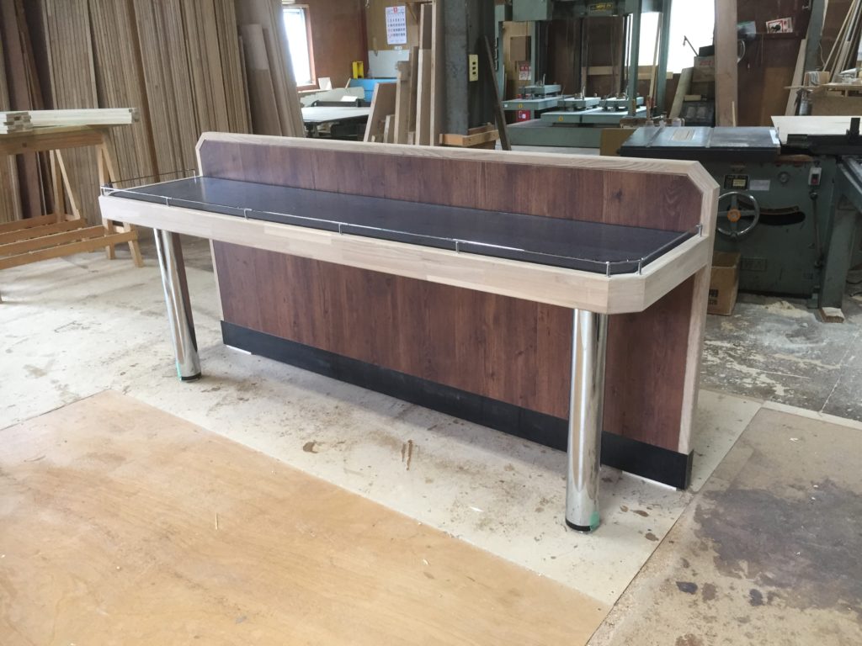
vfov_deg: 48.2
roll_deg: +1.4
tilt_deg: -20.7
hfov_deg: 61.7
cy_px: 323
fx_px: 722
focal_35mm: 29
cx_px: 431
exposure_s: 1/30
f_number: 2.2
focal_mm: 4.15
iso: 100
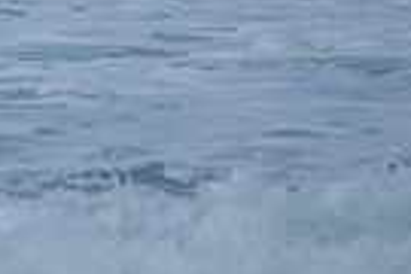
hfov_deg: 1.0
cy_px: -291
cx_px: -341
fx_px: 24441
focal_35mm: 2141
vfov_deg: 0.6
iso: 180
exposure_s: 1/2000
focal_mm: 500
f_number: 5.6
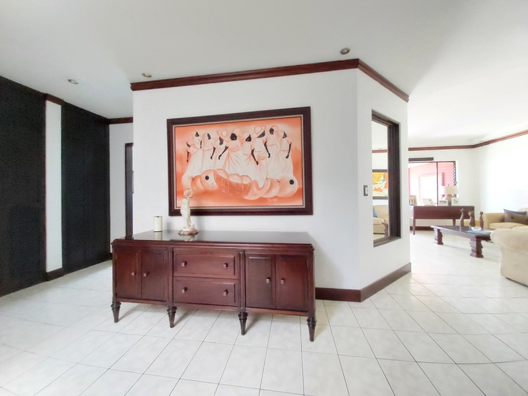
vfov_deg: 94.5
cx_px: 264
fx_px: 183
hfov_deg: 110.5
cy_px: 198
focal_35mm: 12
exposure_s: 1/15
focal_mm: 1.42
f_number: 2.2
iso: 640
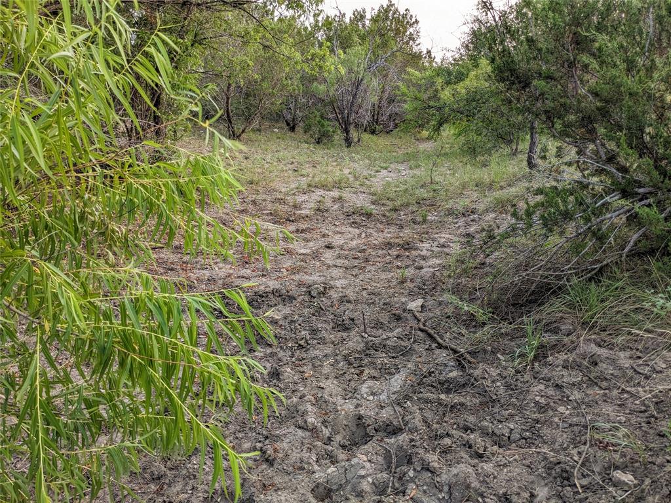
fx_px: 523
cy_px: 252
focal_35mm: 27
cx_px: 336
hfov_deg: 65.3
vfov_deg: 51.4
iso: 40
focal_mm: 4.38
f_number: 1.73
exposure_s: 1/24
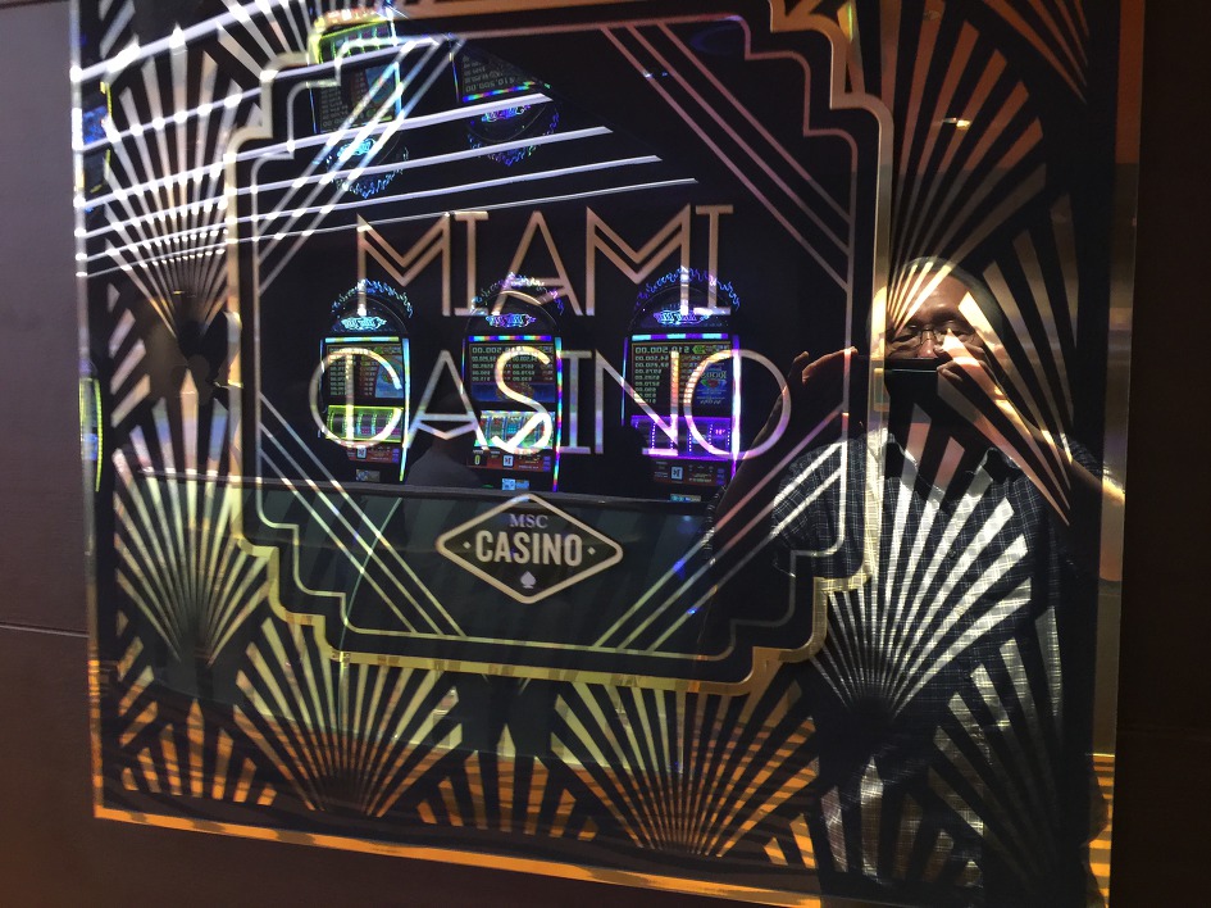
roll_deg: -0.8
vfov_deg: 48.2
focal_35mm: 29
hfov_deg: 61.7
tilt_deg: -5.1
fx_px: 1014
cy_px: 454
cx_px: 606
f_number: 2.2
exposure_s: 1/4
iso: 64
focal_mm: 4.15
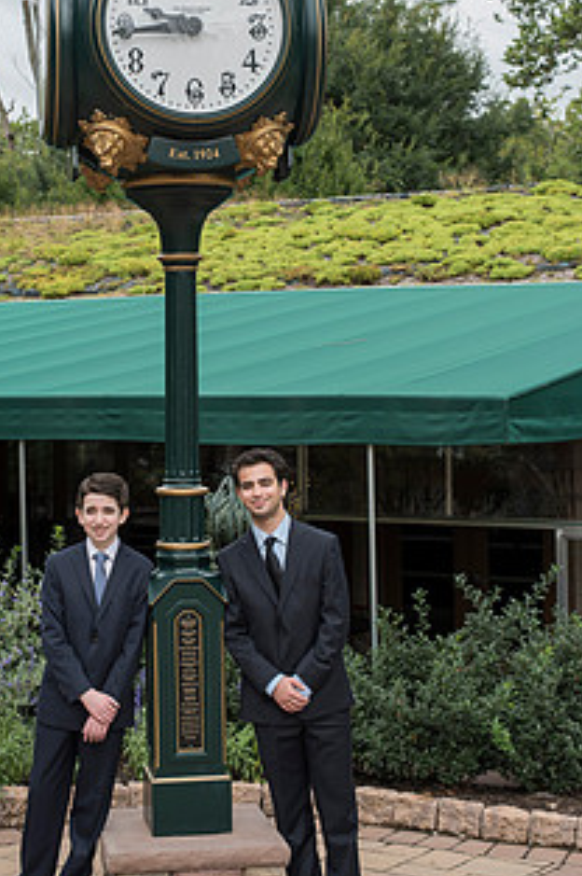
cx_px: 227
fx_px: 1750
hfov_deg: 18.9
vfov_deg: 28.0
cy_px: 339
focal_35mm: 72
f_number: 5
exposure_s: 1/640
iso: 400
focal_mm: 50
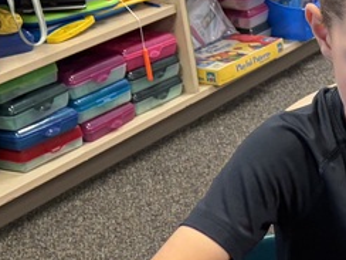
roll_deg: -2.2
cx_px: 621
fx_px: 1089
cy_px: 297
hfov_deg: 15.5
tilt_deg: -28.4
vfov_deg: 13.3
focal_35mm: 109
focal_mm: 5.96
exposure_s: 1/60
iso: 200
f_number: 1.6
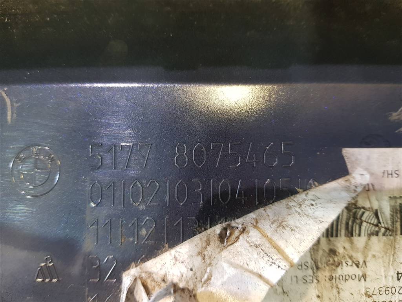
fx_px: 302
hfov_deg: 67.3
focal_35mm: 26
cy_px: 151
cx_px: 201
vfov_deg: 53.1
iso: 200
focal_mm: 4.2
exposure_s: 1/30
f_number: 1.7
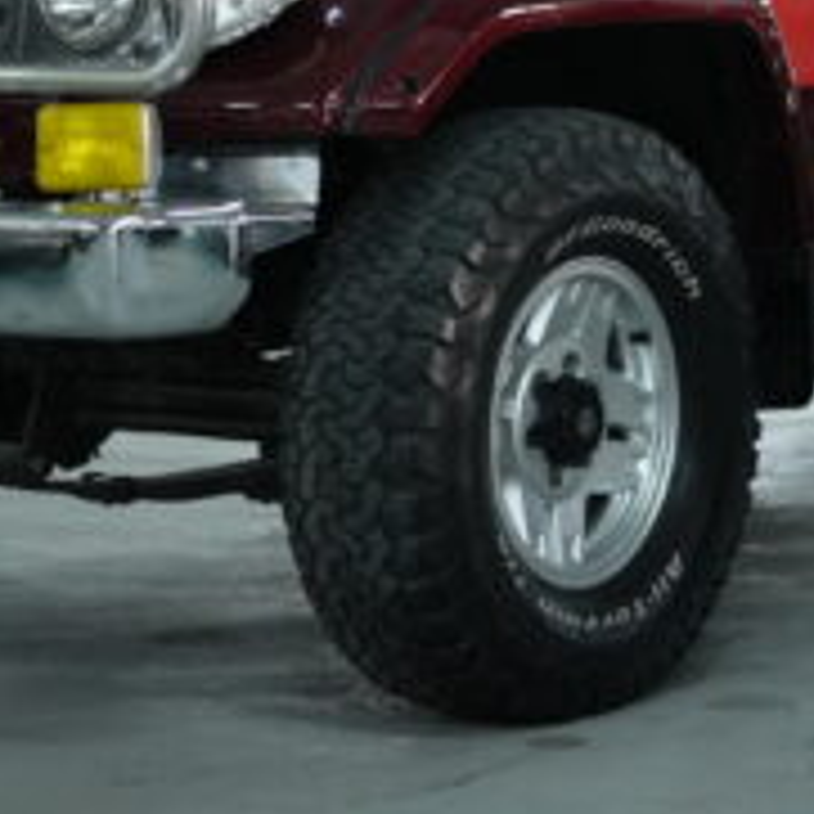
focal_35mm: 126
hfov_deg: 13.8
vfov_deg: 13.5
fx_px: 3352
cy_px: -146
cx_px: 490
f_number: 1.4
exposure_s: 1/100
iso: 1000
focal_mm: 35
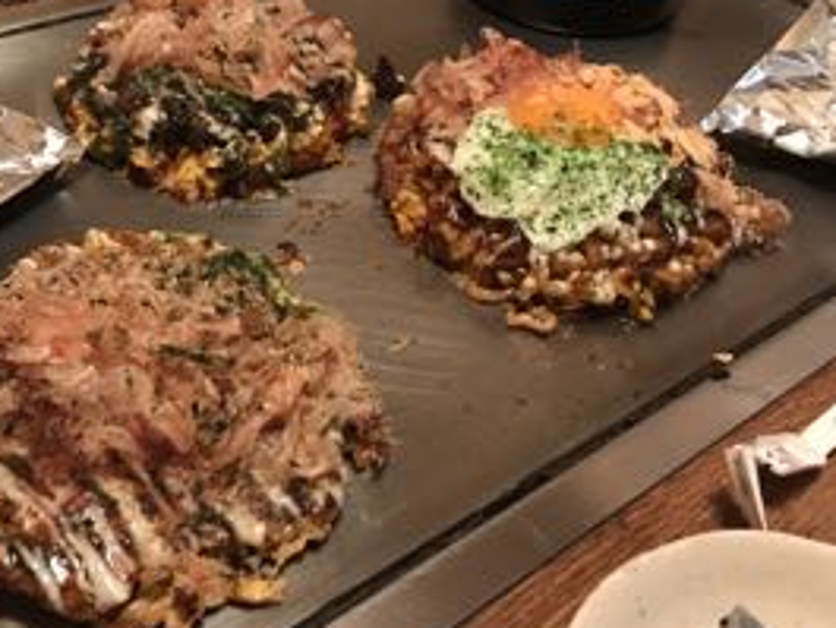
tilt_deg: -41.0
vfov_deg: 38.6
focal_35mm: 37
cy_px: 279
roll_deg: -3.8
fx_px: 894
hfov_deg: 49.5
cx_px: 303
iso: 100
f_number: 1.8
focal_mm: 3.99
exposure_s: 1/14
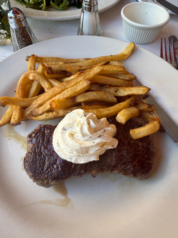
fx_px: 165
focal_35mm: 24
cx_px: 89
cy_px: 119
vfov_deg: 71.6
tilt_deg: -53.0
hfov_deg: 56.8
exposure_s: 1/99
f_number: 2.2
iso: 50
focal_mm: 2.22
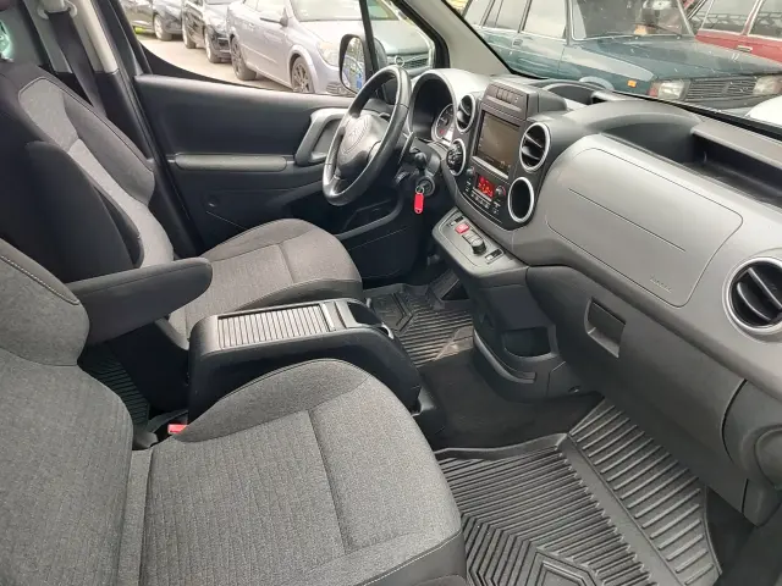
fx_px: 520
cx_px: 391
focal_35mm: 23
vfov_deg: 58.9
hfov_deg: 73.9
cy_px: 293
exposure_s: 1/132
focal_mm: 5.56
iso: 100
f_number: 1.8
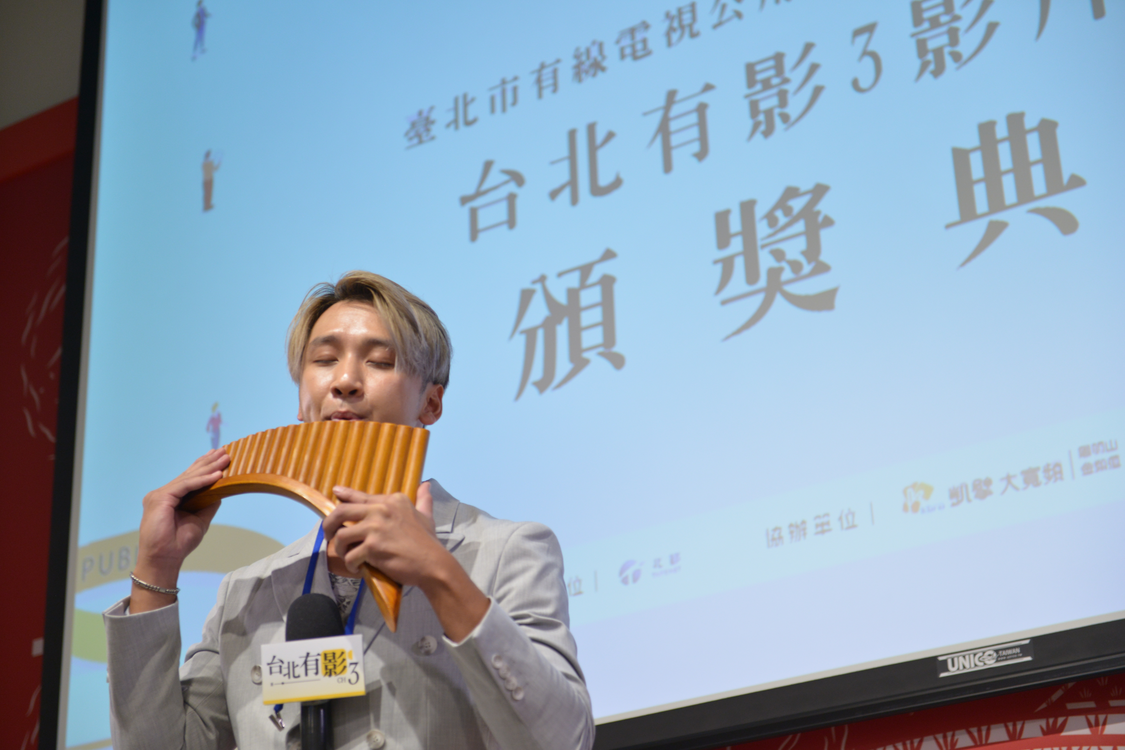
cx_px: 562
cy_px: 375
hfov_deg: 28.8
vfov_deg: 19.5
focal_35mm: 70
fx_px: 2187
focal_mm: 70
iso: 800
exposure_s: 1/200
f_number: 3.2
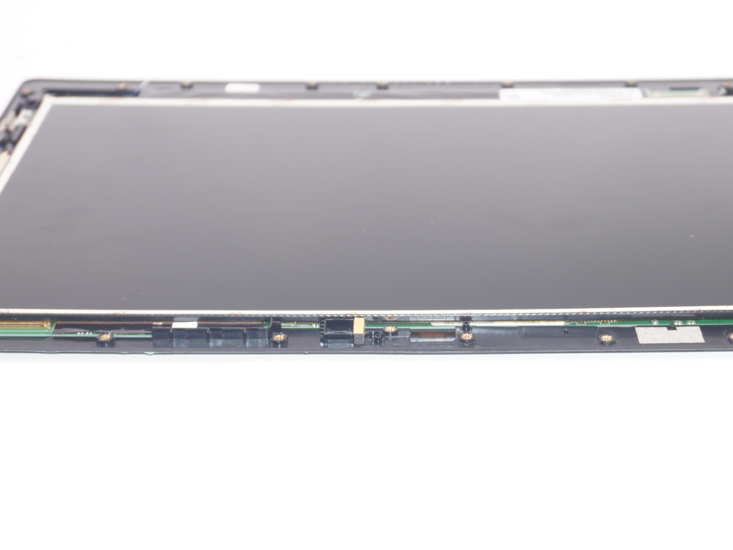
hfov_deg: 29.0
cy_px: 278
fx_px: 1414
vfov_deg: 22.0
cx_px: 440
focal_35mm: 67
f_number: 5.6
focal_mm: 29
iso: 250
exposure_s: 1/160
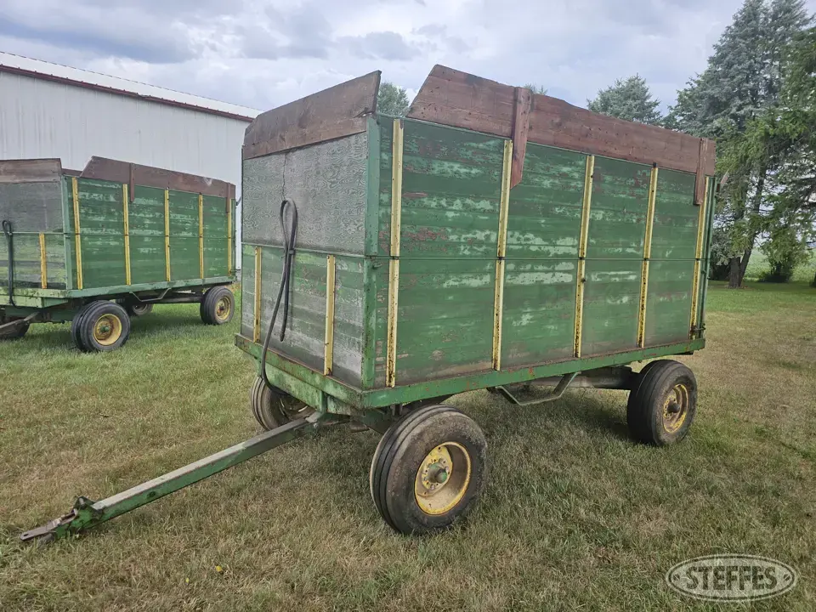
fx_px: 542
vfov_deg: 58.9
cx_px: 408
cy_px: 306
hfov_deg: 73.9
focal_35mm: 23
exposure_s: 1/180
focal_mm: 6.3
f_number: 1.7
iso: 12
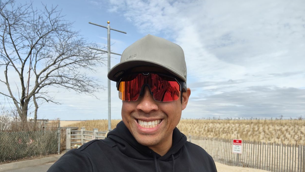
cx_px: 155
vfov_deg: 42.3
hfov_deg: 69.9
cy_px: 116
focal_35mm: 27
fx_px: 218
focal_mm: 3.61
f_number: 2.2
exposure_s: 1/411
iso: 50
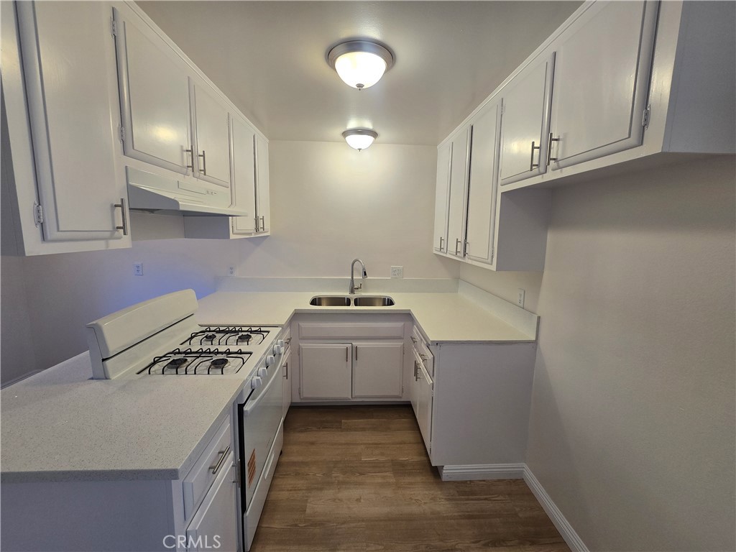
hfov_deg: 106.2
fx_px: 276
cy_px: 276
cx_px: 368
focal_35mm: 13
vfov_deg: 89.9
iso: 80
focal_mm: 2.2
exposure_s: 1/60
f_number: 2.2
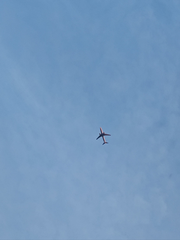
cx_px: 90
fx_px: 784
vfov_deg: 17.4
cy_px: 120
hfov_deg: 13.1
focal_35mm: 113
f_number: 2
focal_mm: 10.1
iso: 320
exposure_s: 1/100
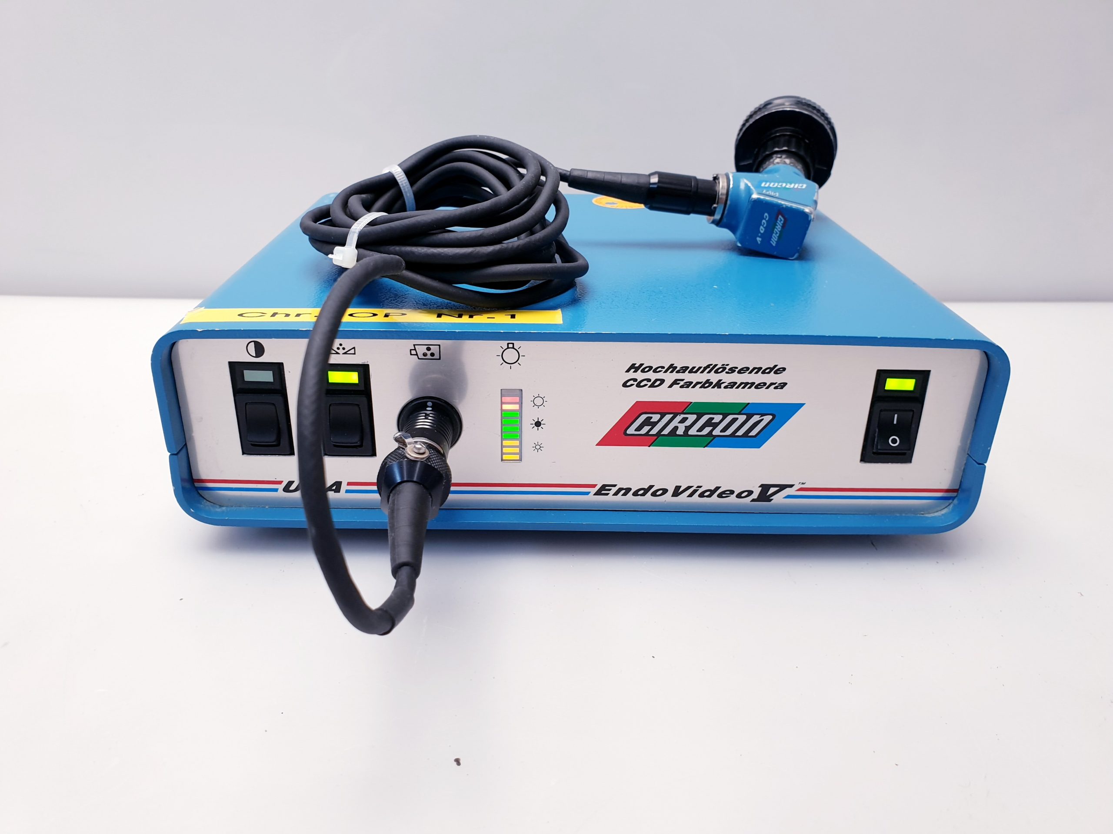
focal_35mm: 26
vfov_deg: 53.1
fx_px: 836
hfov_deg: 67.3
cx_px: 556
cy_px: 417
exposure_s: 1/50
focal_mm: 4.3
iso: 80
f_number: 2.4
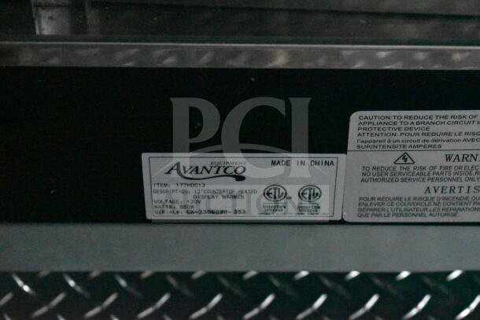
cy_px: 160
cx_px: 240
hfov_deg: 24.6
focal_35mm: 82
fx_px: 1100
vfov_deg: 16.6
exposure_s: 1/4000
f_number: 5.6
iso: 25600
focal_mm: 55
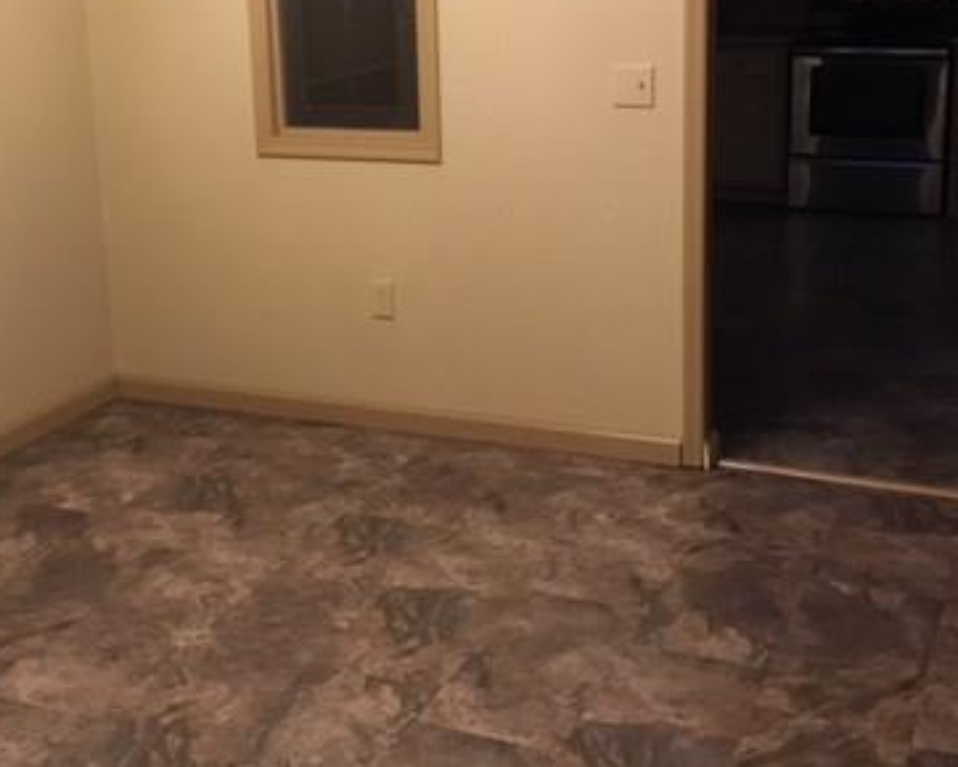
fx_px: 1418
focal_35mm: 50
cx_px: 429
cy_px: 222
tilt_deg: -11.8
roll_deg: +3.3
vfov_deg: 29.9
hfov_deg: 37.3
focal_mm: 4.15
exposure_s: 1/24
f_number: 2.2
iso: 200
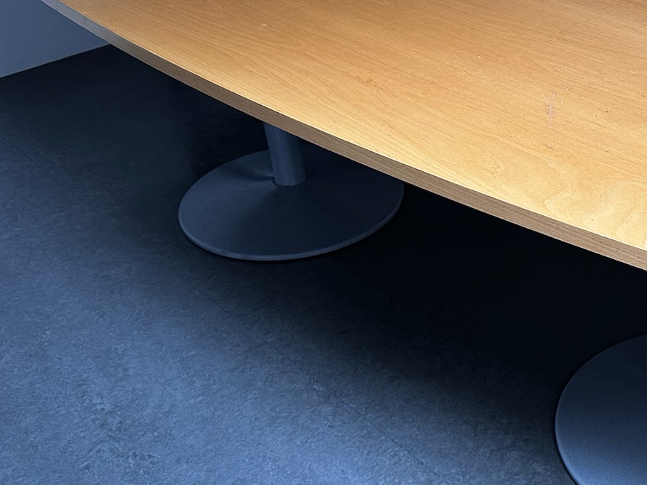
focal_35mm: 54
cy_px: 247
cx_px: 572
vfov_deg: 27.0
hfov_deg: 33.8
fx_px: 1010
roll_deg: -0.4
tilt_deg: -33.0
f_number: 1.78
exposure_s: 1/68
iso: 250
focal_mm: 6.86
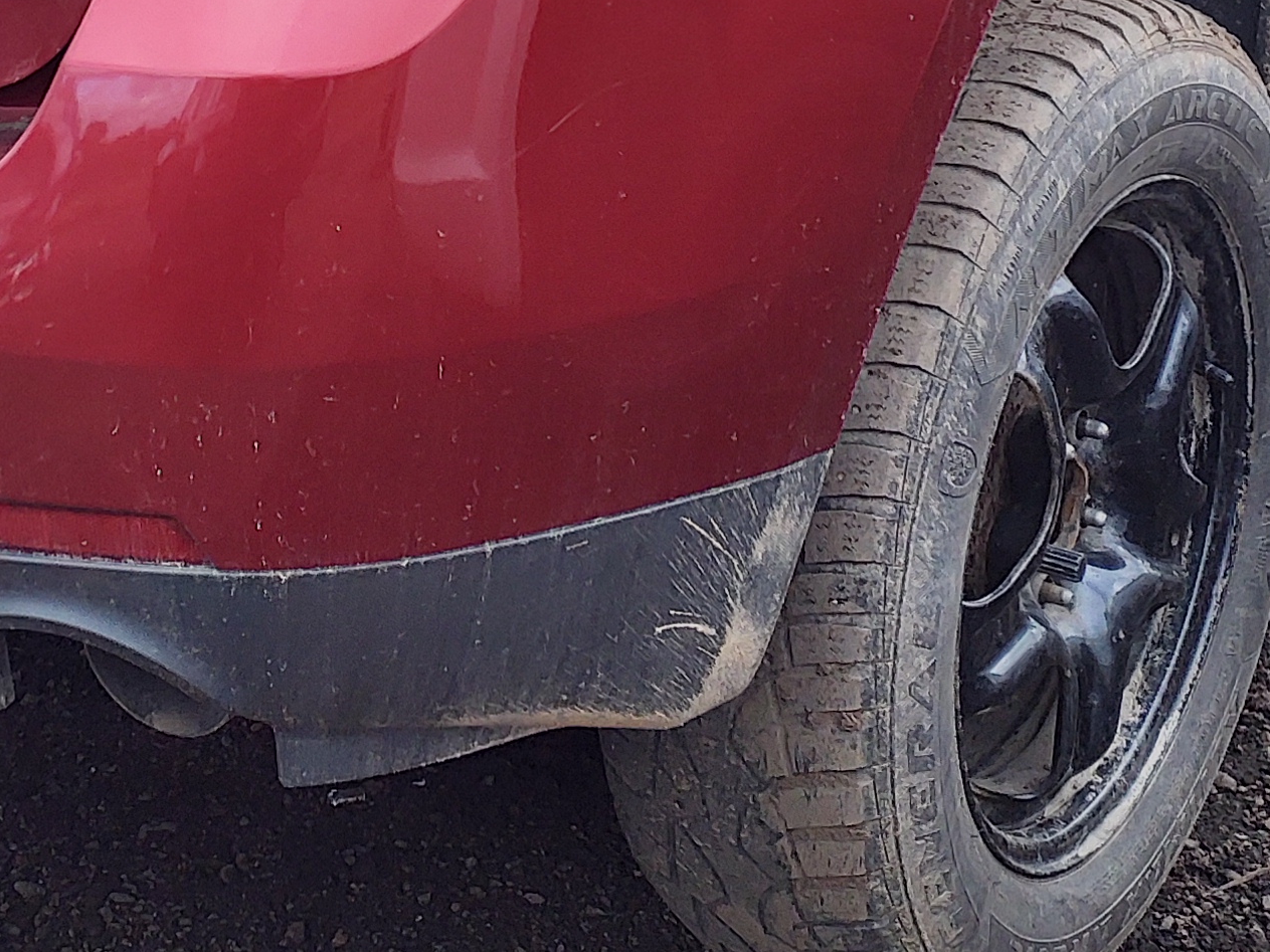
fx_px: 3118
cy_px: -254
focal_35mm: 85
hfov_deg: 22.8
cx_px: 288
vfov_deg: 16.5
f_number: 1.9
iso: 40
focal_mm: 3.58
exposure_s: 1/149
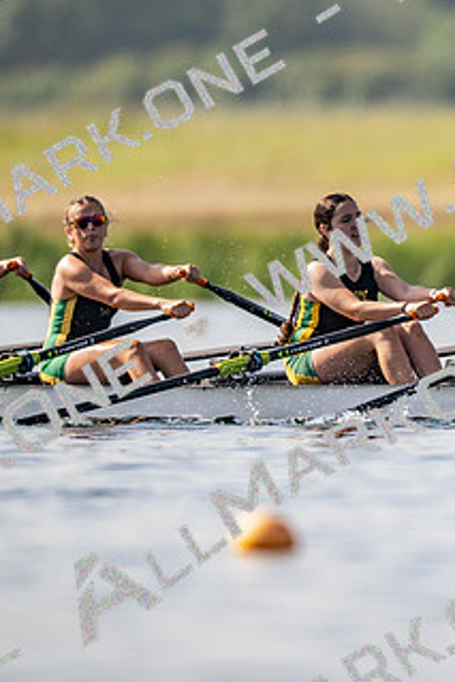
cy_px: 315
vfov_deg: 1.9
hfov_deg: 1.3
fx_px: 20641
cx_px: 508
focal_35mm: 1090
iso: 140
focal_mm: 600
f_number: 4
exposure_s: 1/2500
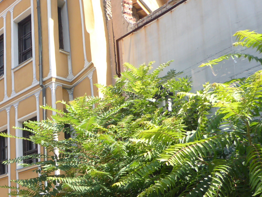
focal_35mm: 58
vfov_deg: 24.7
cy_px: 163
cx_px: 4
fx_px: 439
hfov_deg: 30.9
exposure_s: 1/320
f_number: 3.3
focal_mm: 4.3
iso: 100
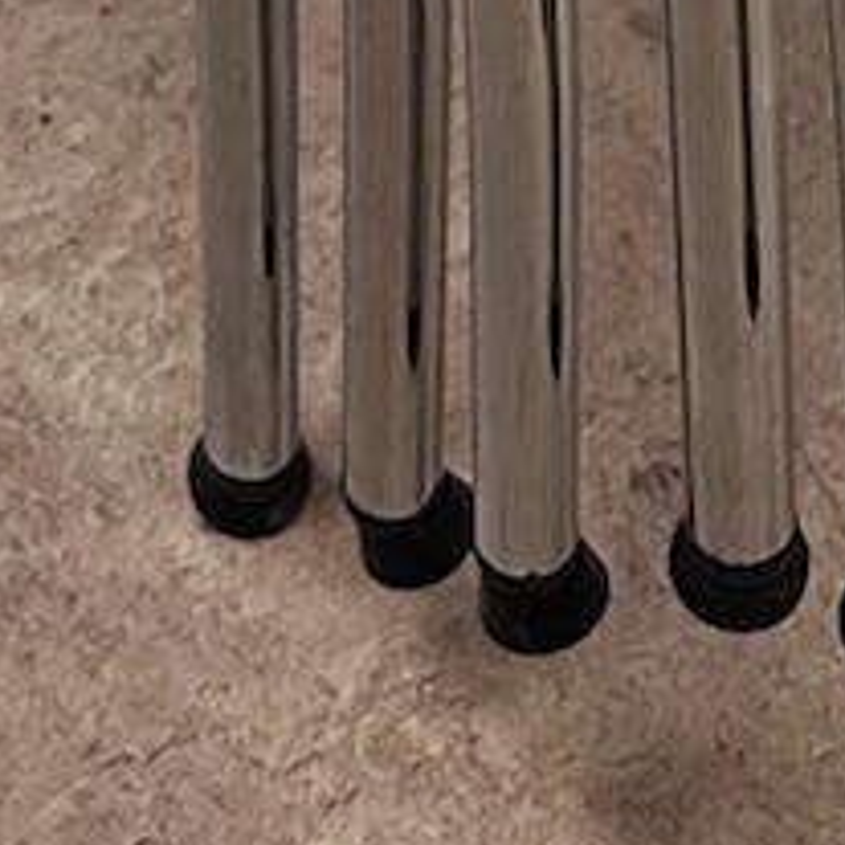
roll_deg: -3.2
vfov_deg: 7.0
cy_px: -2070
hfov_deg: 8.3
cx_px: 351
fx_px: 5800
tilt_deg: -37.2
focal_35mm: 210
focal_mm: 6.86
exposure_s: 1/100
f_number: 1.78
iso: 200
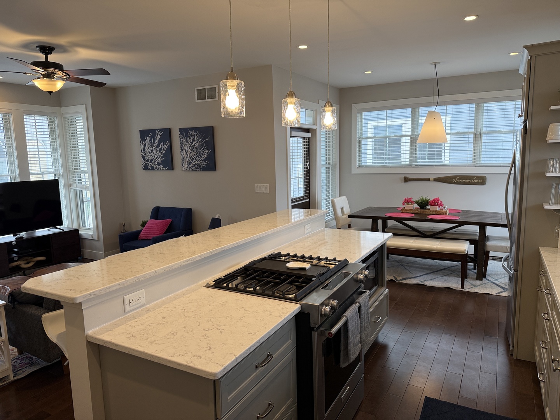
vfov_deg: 56.8
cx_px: 280
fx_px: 388
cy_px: 210
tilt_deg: -7.8
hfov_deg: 71.6
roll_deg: +0.7
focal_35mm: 24
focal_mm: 6.76
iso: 125
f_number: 1.78
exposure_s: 1/129
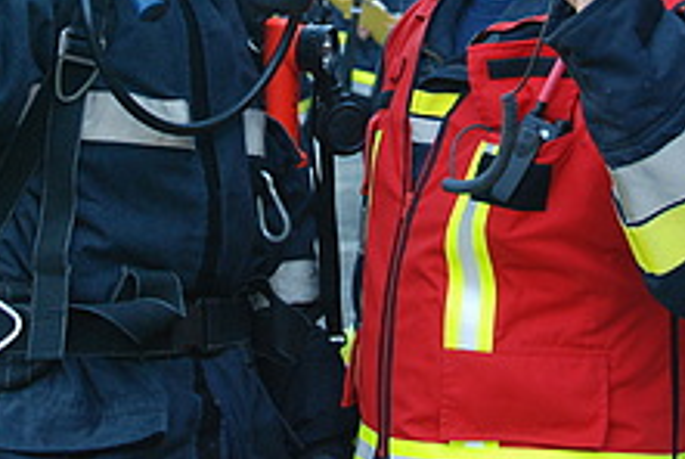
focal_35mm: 100
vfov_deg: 13.5
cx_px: 305
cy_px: -29
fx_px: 1907
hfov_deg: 20.4
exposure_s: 1/160
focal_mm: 31
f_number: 6.3
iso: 800
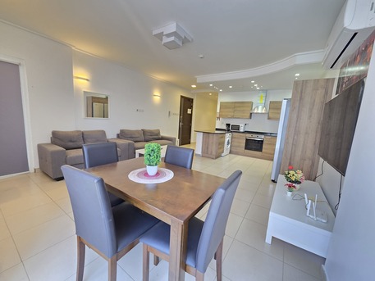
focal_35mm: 13
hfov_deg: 106.2
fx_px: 141
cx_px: 188
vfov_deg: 89.9
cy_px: 140
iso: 200
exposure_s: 1/50
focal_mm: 2.2
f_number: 1.9
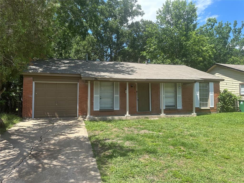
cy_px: 92
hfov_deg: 71.6
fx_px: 169
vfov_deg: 56.8
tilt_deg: +3.0
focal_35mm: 24
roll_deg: +0.1
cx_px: 122
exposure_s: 1/2110
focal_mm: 6.86
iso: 80
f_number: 1.78
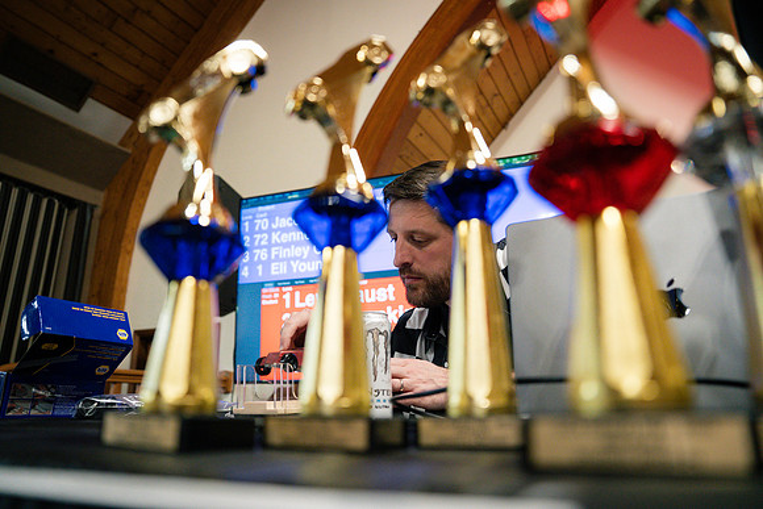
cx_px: 382
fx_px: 509
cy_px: 254
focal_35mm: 24
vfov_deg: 53.2
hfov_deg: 73.7
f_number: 2.8
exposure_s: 1/320
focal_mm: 24
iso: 2500
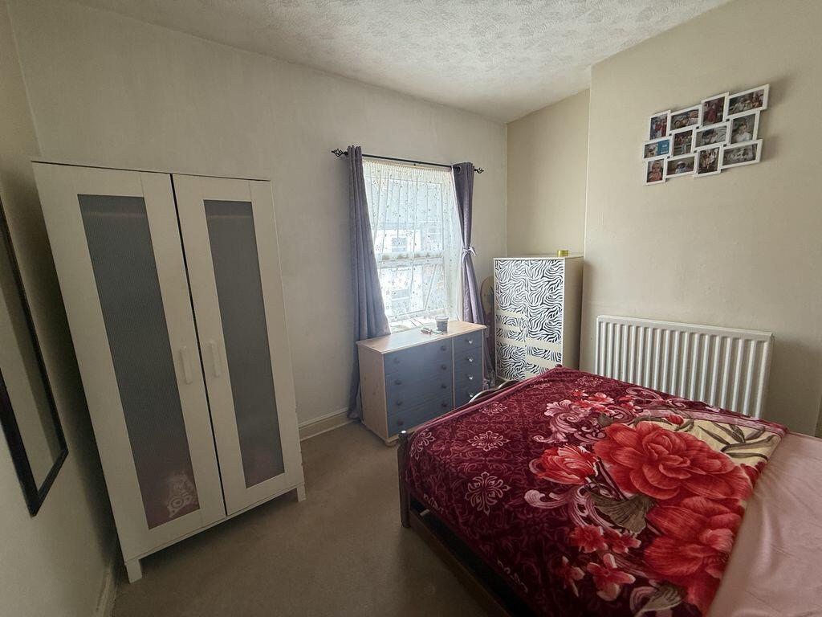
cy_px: 308
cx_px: 411
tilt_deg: -8.9
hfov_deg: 102.1
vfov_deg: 85.7
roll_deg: +3.6
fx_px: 332
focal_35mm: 14
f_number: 2.2
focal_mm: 2.22
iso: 125
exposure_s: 1/99
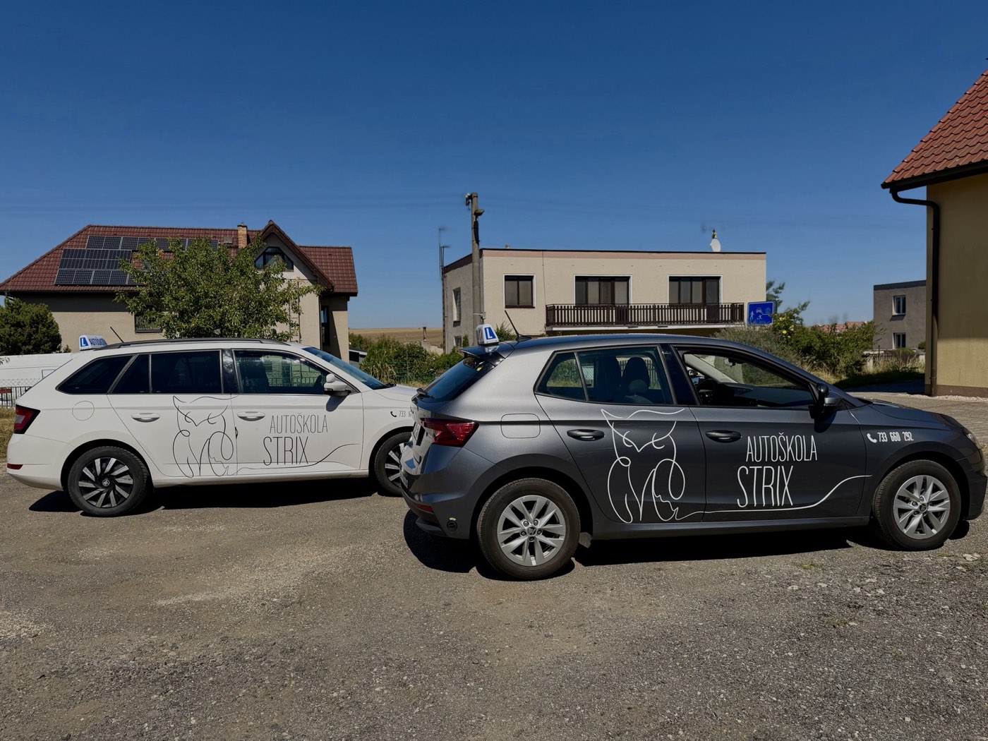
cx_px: 494
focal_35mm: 24
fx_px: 685
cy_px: 370
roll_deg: +0.6
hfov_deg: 71.6
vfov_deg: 56.8
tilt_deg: -2.4
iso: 100
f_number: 1.78
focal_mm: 6.76
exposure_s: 1/6173
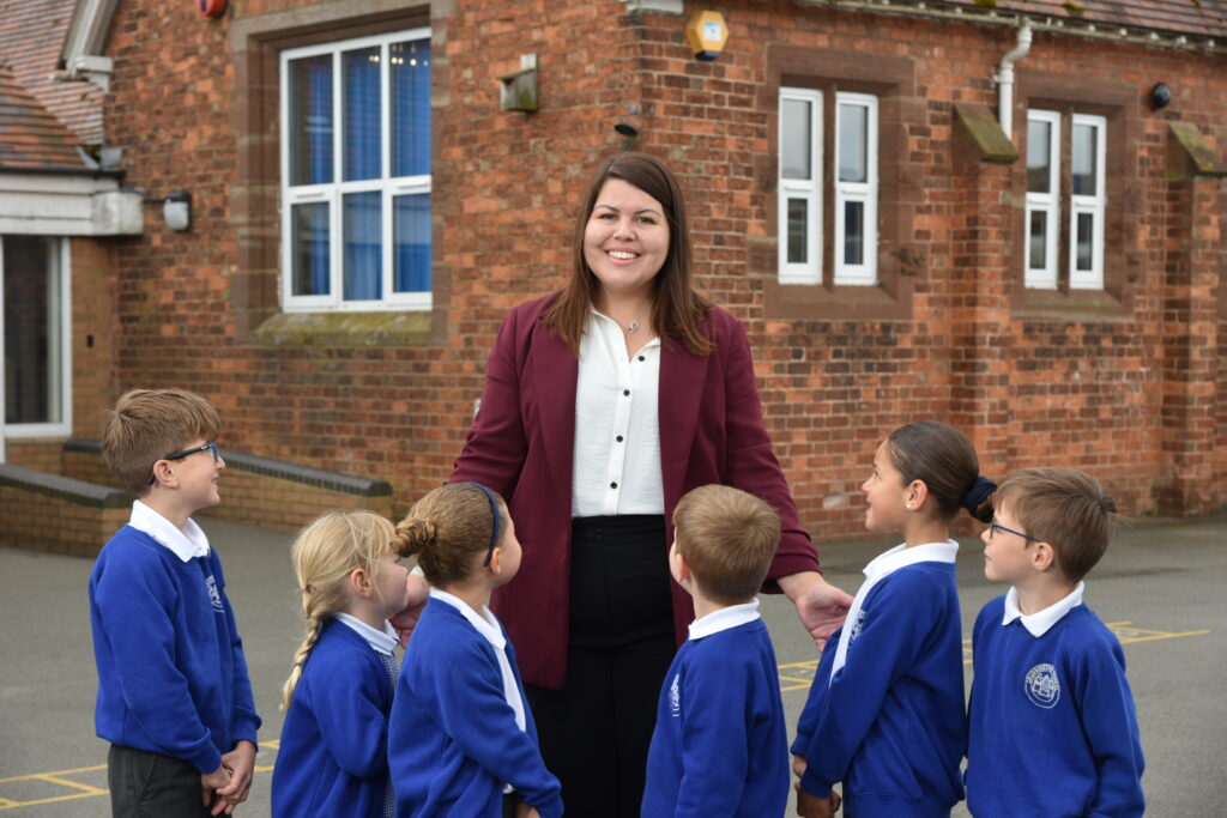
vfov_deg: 19.5
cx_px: 614
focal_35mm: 70
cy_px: 409
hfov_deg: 28.8
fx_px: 2386
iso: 125
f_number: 5.6
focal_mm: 70
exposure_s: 1/100
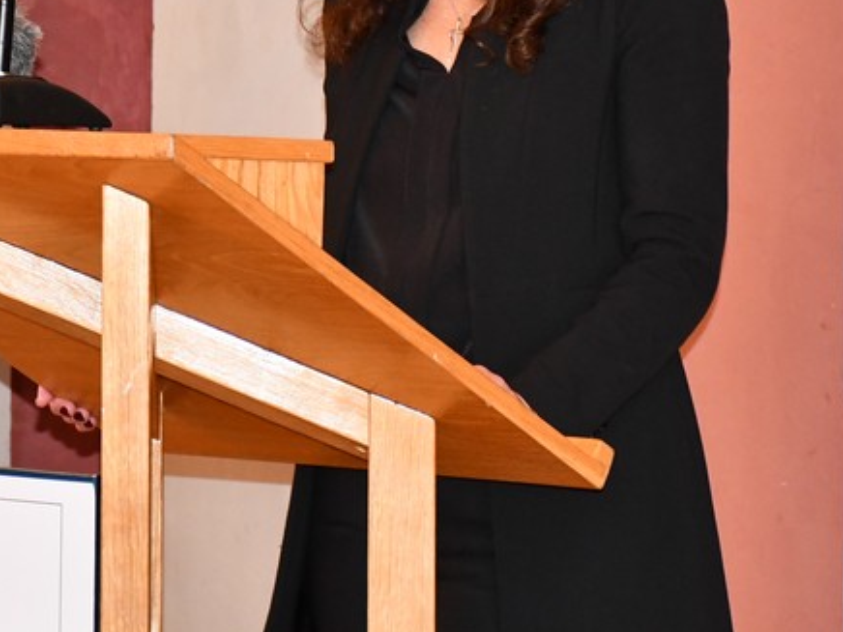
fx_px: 6161
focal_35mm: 253
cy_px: 109
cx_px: 352
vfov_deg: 5.9
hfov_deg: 7.8
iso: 2200
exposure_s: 1/60
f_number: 5
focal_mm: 75
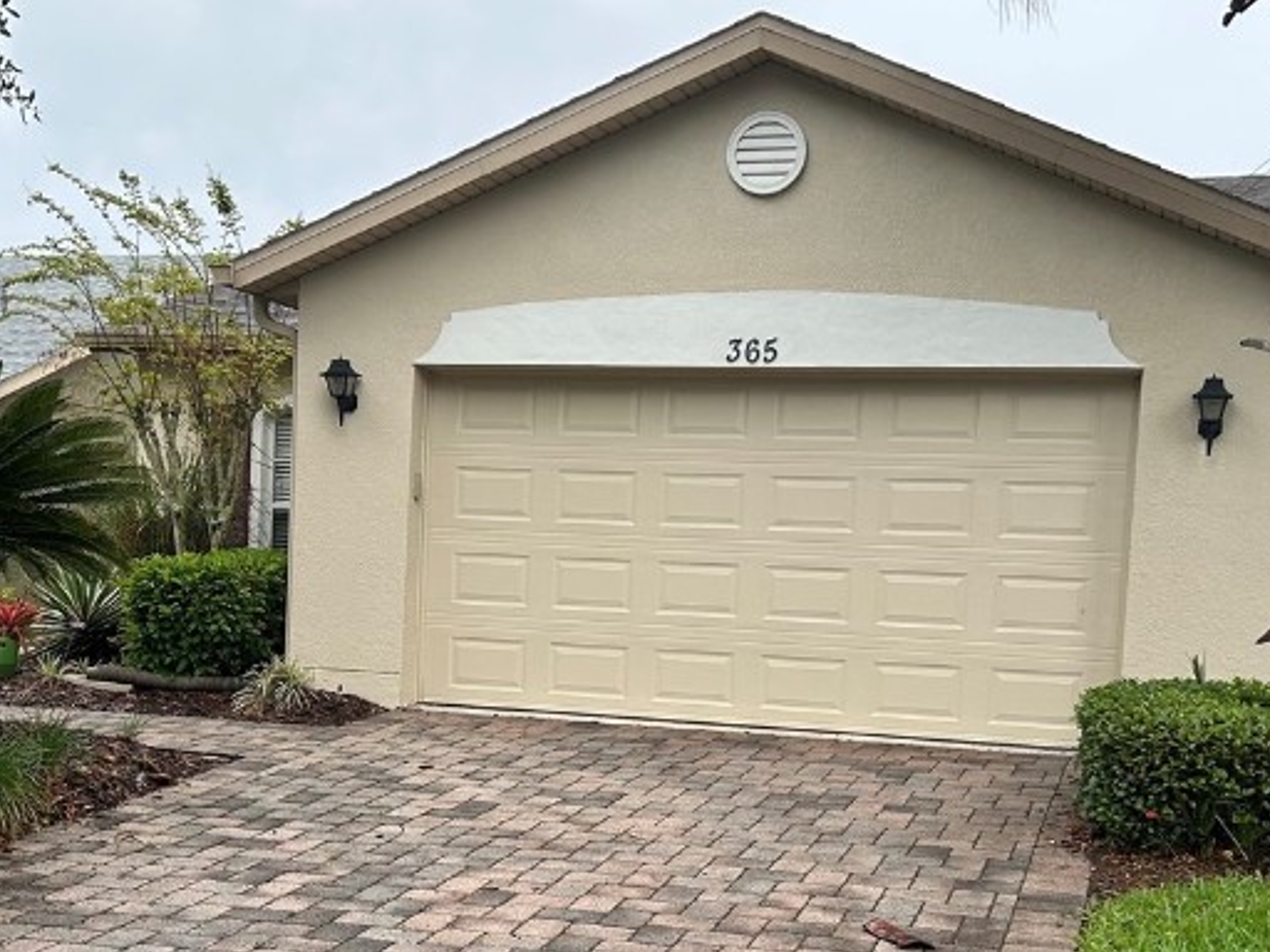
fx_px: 1908
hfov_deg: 36.8
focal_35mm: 52
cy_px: 674
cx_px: 551
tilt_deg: -3.7
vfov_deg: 27.8
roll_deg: -2.2
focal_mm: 5.7
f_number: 1.5
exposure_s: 1/982
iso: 50
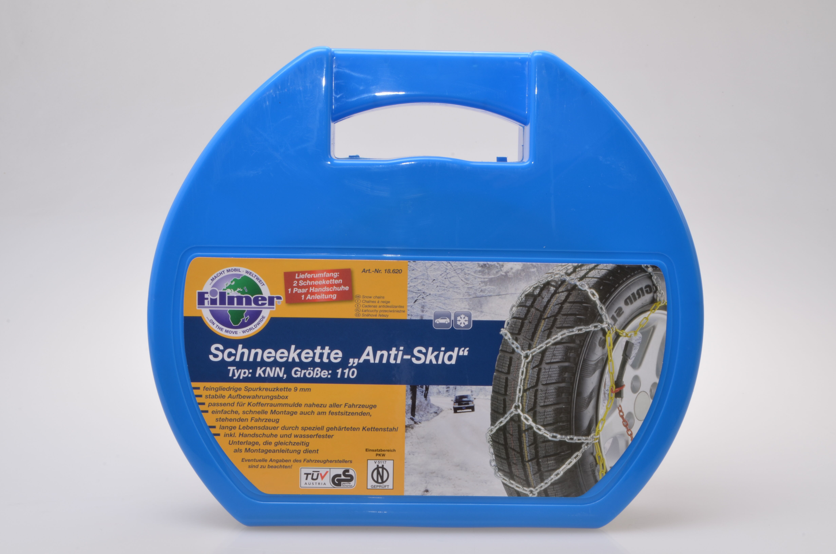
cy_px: 277
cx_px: 418
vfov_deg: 25.6
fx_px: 1217
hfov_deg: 37.9
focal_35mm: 52
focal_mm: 35
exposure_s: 1/60
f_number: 20
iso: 100
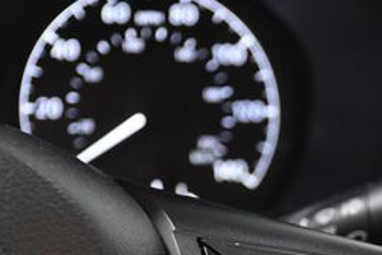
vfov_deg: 7.4
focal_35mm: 183
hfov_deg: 11.2
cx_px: 359
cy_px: 303
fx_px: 1942
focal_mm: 48
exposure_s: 1/160
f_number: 4.5
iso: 2500
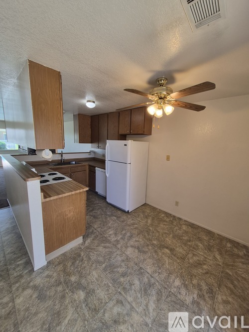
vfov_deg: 106.2
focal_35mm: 13
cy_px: 166
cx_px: 124
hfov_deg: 89.9
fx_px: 125
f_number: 2.2
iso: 80
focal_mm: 1.74
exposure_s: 1/60
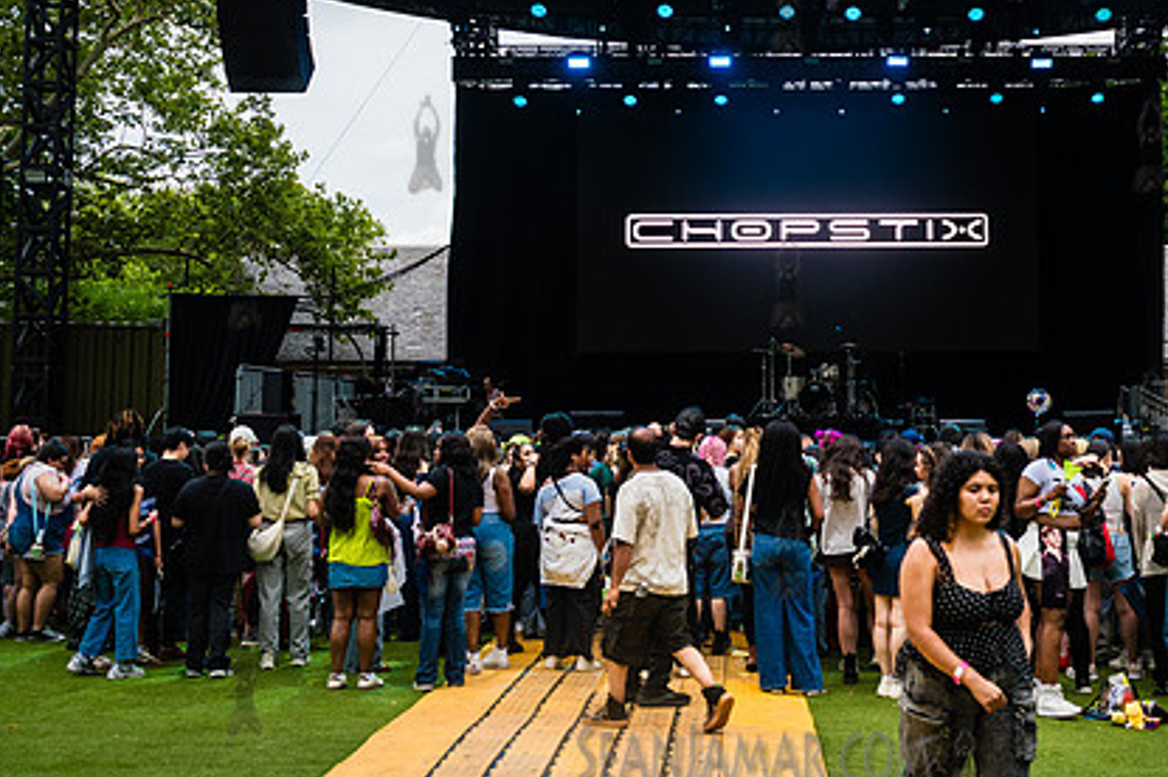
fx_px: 1588
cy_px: 279
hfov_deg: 39.9
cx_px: 785
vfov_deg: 27.4
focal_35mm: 49
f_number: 4.5
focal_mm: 35
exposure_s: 1/800
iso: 1250
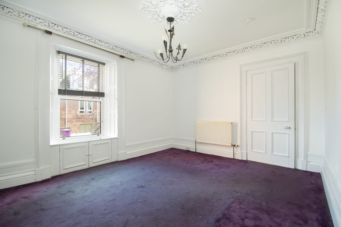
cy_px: 114
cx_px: 170
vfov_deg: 77.3
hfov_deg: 100.4
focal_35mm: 15
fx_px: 142
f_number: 8
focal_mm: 10
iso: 250
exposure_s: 1/1.25
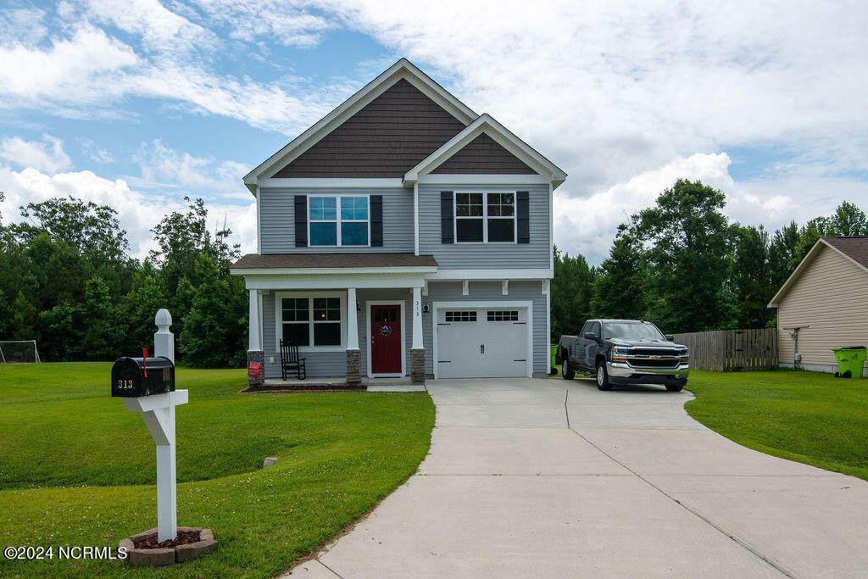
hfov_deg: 65.3
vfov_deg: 45.9
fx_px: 677
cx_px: 414
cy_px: 357
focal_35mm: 28
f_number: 7.1
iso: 320
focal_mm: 22
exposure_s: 1/1600
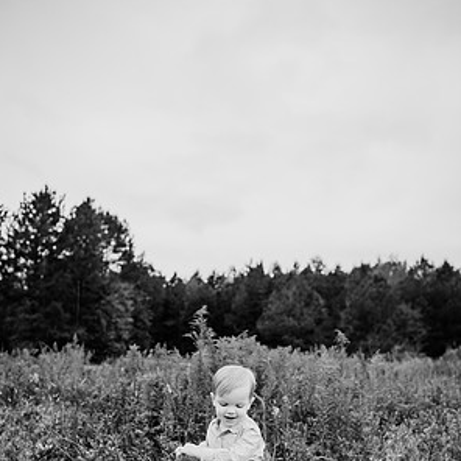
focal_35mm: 31
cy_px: 340
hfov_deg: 52.5
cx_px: 229
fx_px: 467
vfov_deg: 50.6
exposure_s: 1/800
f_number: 2.2
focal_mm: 24
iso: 125
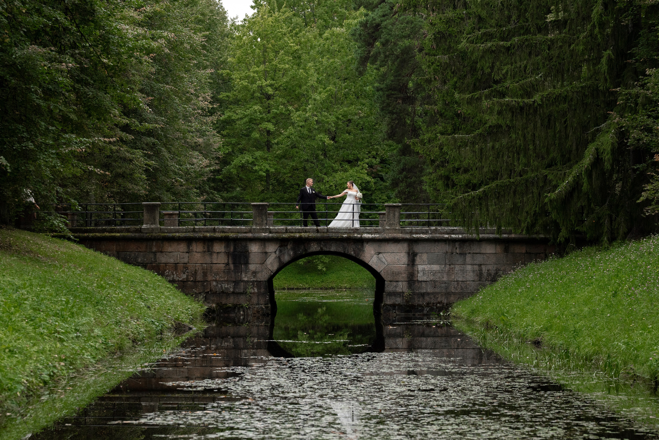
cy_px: 200
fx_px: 1741
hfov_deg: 21.4
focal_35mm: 95
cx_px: 337
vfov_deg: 14.4
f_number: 2.5
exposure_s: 1/4000
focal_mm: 55
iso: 400
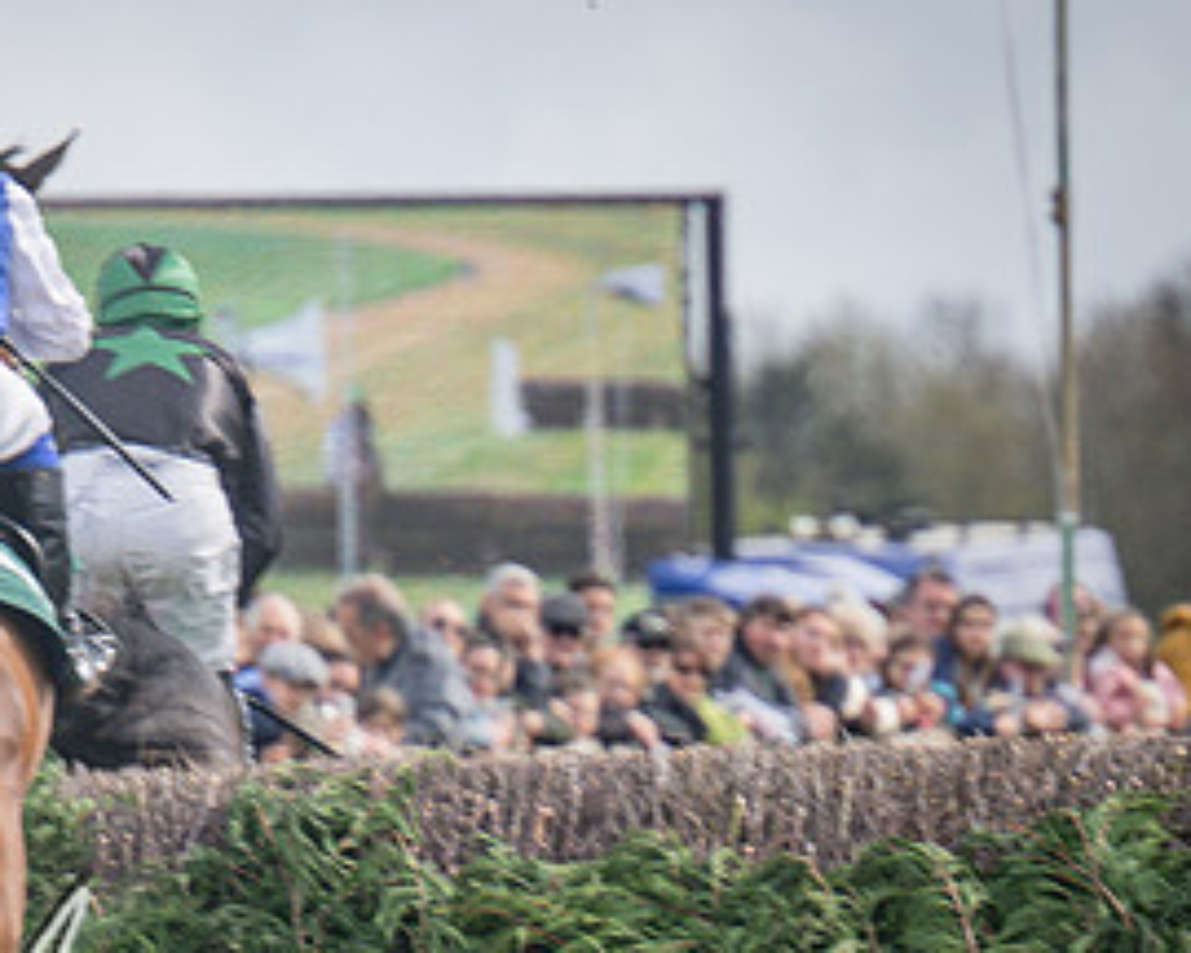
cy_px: 1361
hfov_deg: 1.7
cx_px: 960
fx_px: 39937
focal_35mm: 1133
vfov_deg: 1.4
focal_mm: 220
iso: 200
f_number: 4
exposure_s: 1/1000
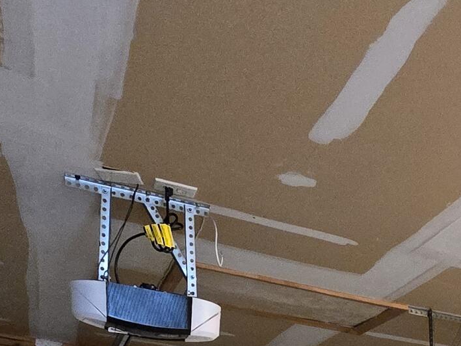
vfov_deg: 19.6
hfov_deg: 31.7
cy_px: 626
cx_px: 482
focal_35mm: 55
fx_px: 733
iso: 1250
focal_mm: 2.2
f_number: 2.2
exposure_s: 1/60
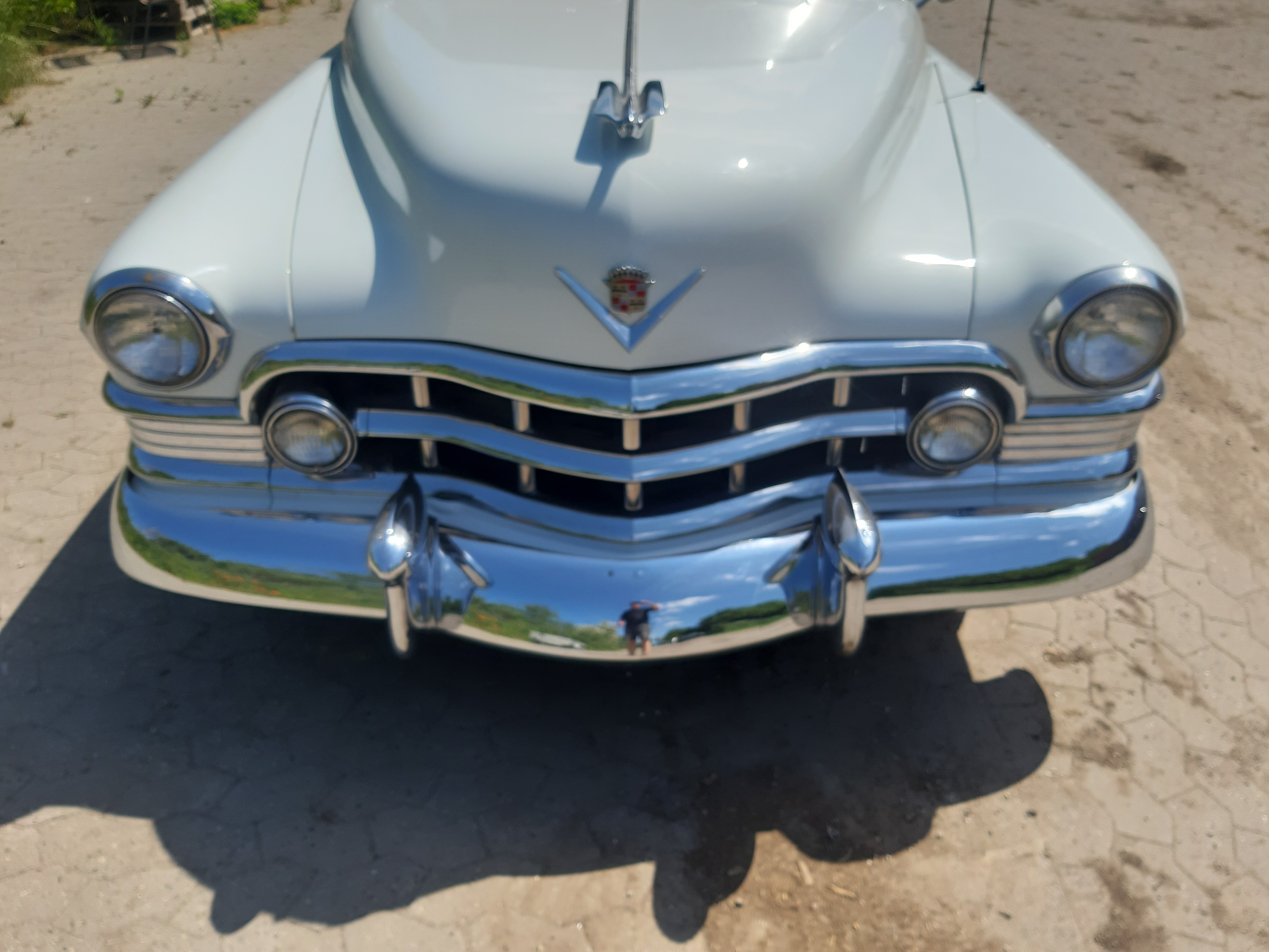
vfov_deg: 51.4
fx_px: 990
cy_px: 476
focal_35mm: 27
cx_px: 634
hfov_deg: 65.3
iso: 40
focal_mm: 3.93
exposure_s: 1/1524
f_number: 1.7
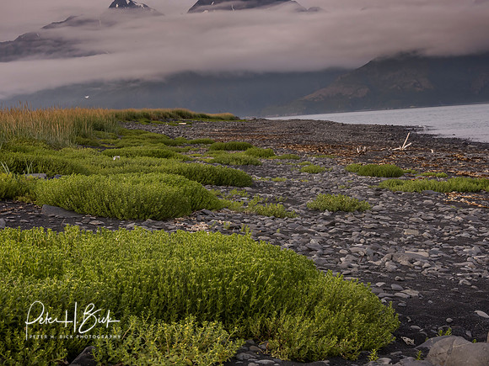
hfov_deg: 27.8
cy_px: 183
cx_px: 244
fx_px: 989
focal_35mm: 70
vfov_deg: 21.0
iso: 200
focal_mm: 35
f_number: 9.5
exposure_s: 1/180
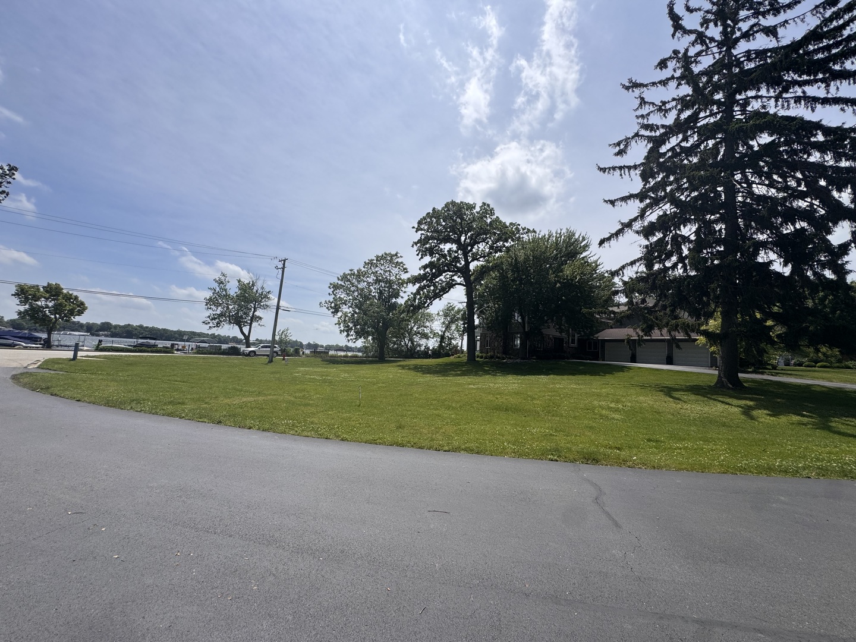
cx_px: 428
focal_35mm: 14
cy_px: 321
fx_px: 346
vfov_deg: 85.7
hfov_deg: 102.1
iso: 50
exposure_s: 1/3390
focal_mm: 2.22
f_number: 2.2
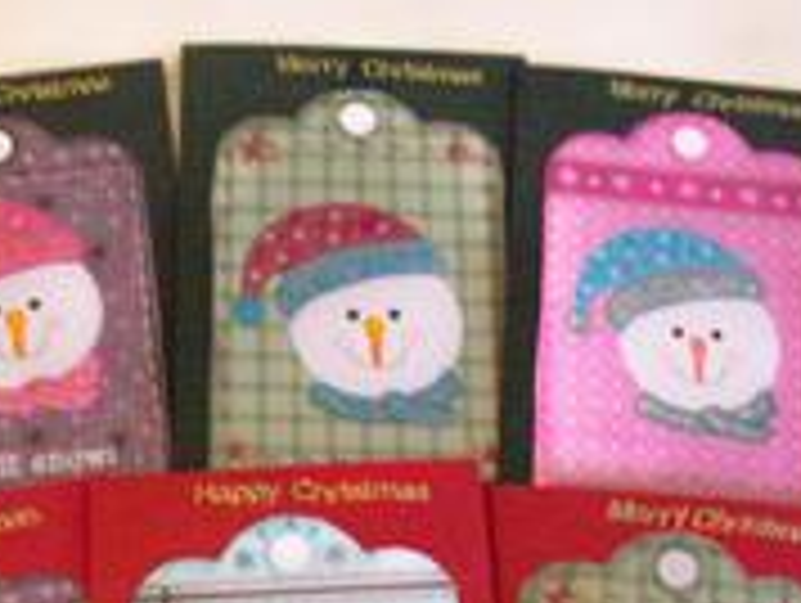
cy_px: 603
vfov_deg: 17.8
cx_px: 292
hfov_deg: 24.0
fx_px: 1877
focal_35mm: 81
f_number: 2.9
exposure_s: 1/8
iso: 160
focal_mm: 5.7
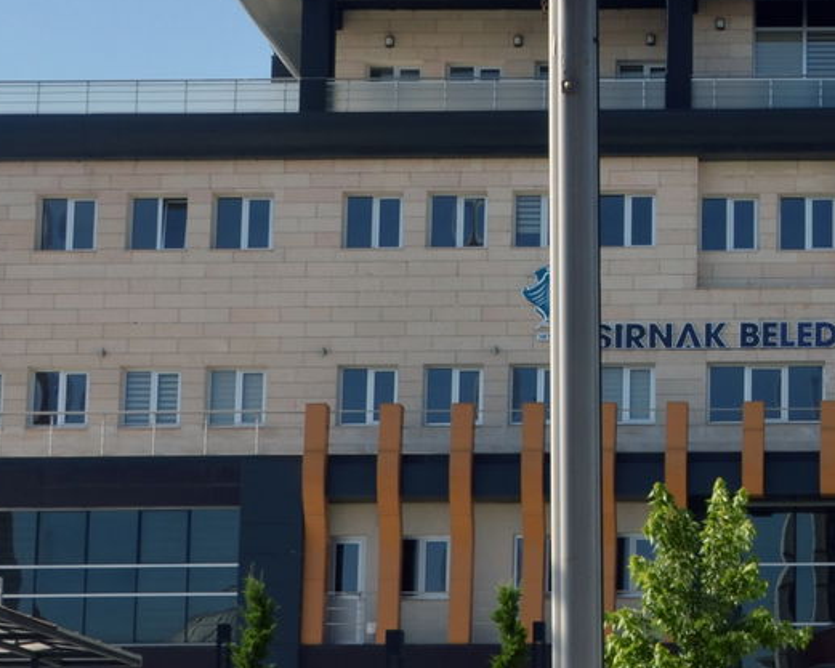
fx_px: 2687
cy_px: 431
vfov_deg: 14.2
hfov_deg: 16.9
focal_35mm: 109
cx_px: 1002
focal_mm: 21
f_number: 7.1
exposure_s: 1/200
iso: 200
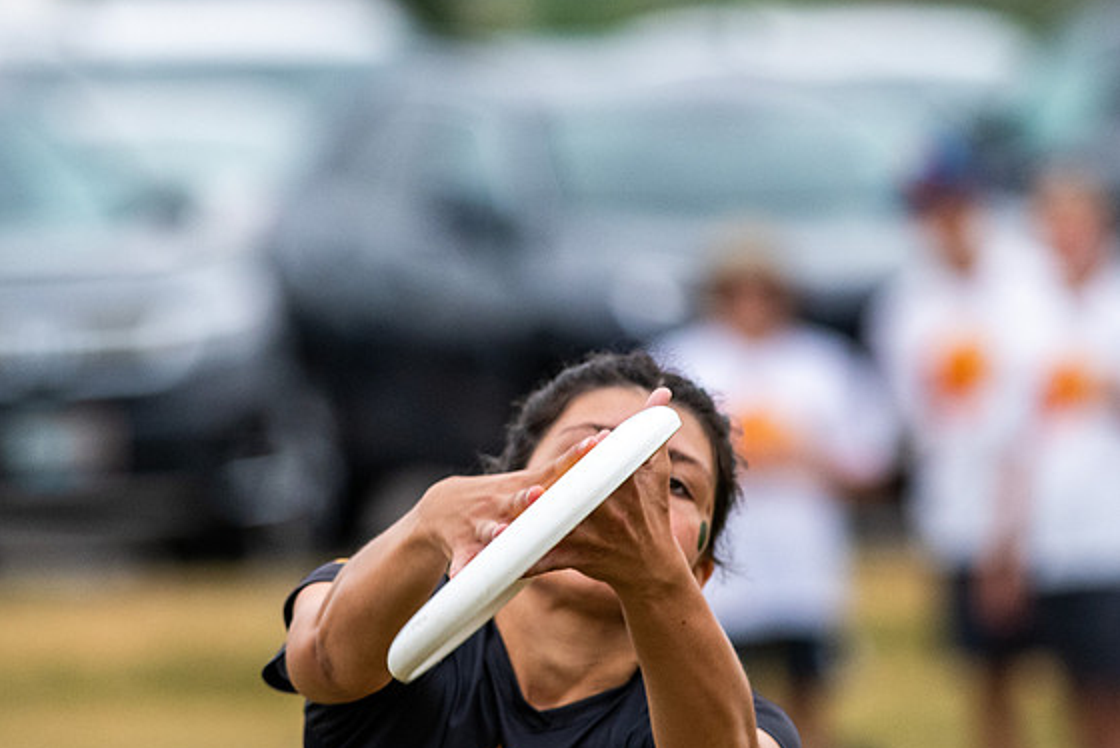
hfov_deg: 3.1
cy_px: 330
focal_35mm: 658
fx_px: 20481
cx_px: 475
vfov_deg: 2.1
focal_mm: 300
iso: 1600
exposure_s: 1/2500
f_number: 5
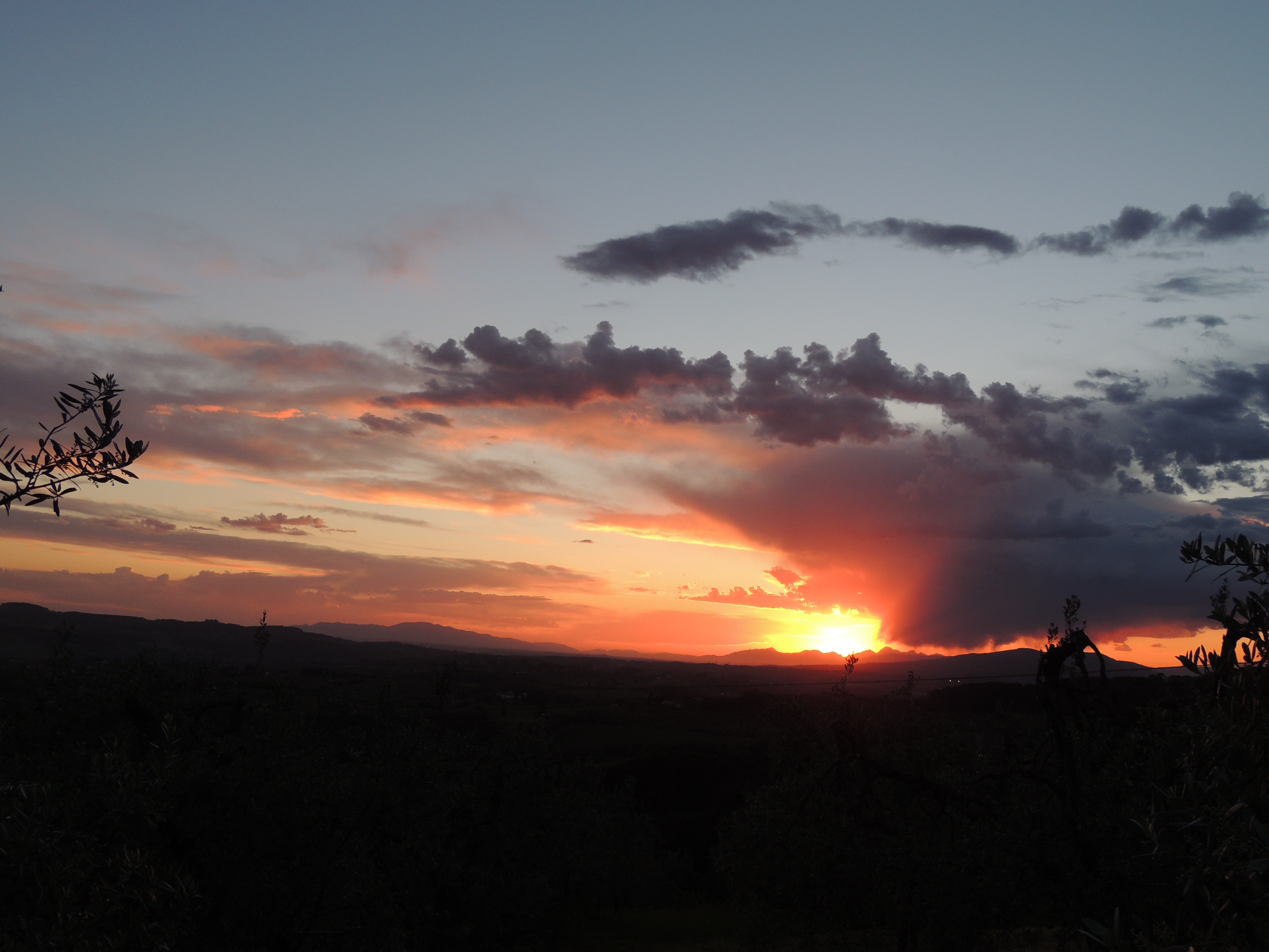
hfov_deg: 60.0
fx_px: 1100
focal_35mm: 30
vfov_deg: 46.8
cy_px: 476
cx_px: 634
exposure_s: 1/250
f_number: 3.1
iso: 110
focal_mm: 5.3
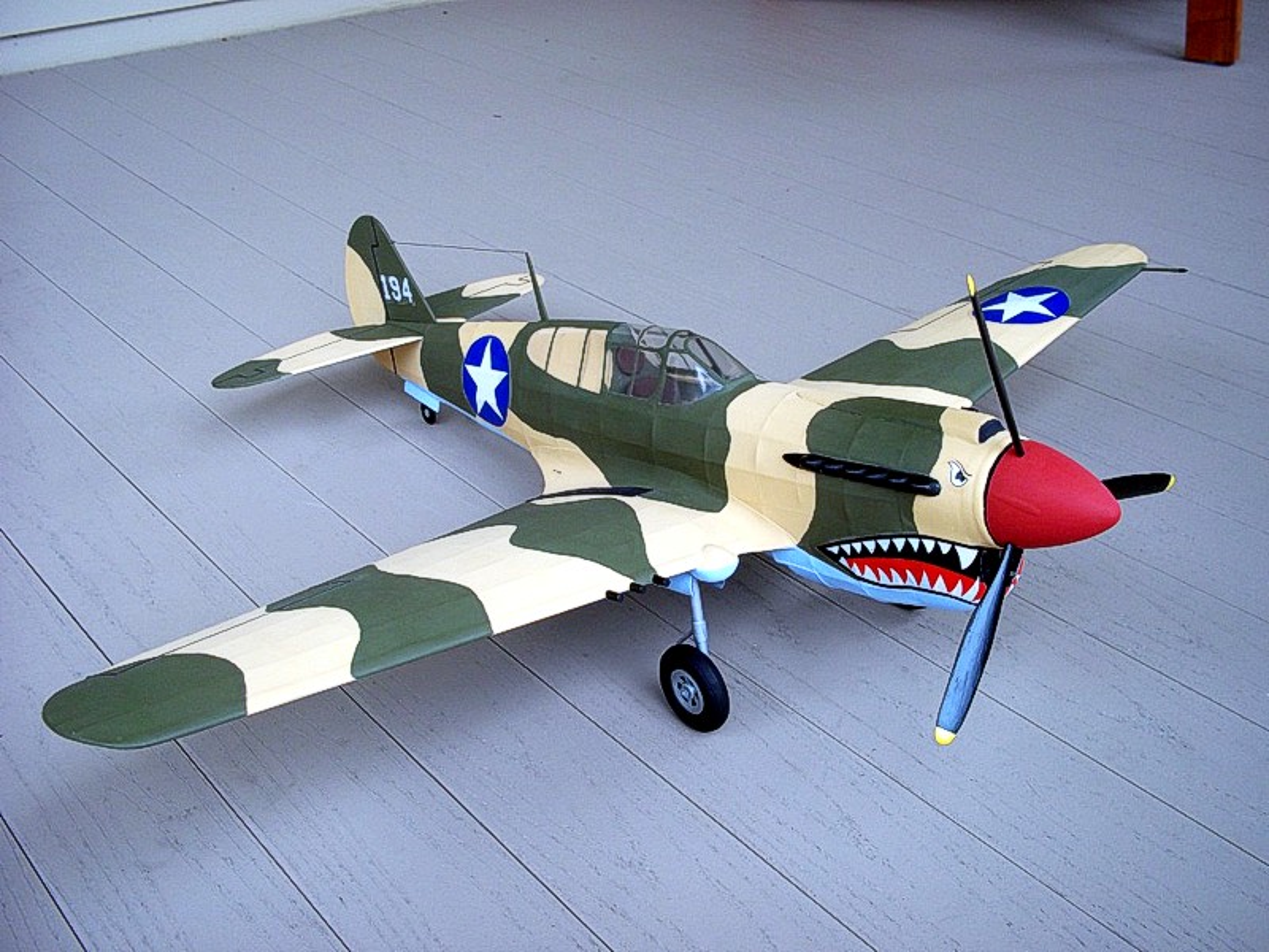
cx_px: 634
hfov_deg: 51.4
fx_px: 1320
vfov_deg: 39.7
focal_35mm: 36
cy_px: 476
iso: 80
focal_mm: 6.5
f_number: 3.1
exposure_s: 1/125
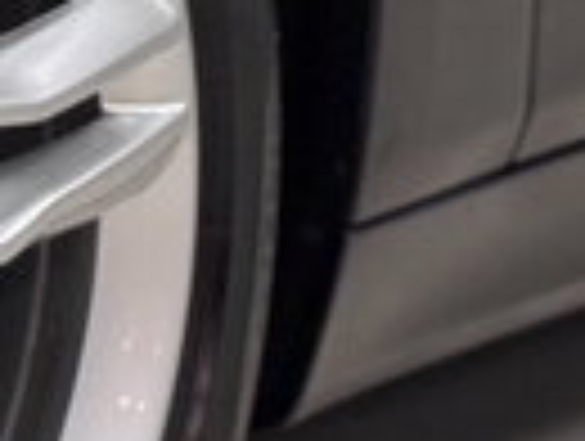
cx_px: 378
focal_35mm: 280
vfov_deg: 5.3
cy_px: -18
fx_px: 4741
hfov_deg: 7.1
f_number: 1.78
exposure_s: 1/25
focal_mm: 6.76
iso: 500
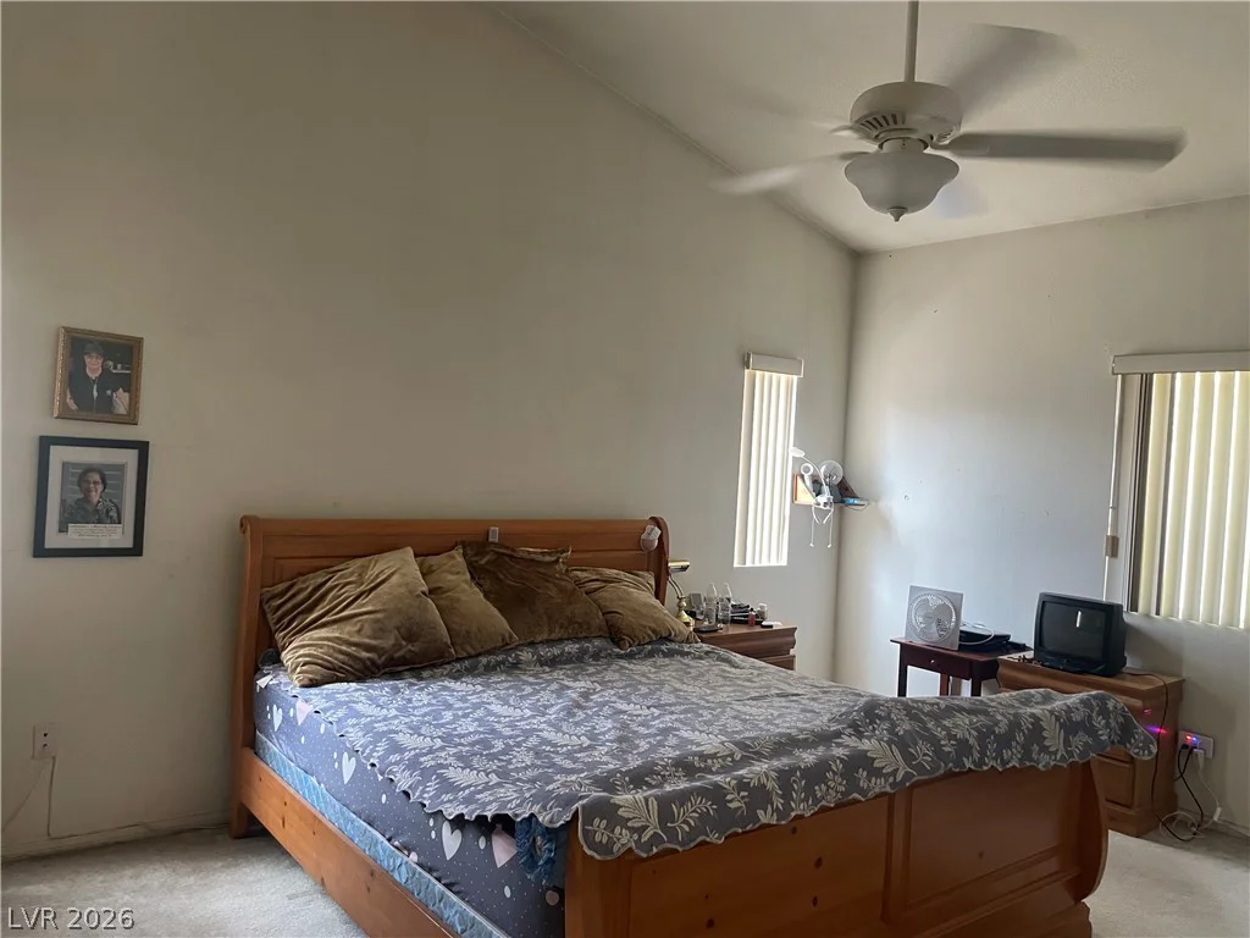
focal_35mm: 26
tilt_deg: -0.7
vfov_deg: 53.1
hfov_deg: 67.3
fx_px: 939
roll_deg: -2.2
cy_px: 469
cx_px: 625
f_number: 1.6
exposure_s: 1/50
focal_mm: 4.2
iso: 200
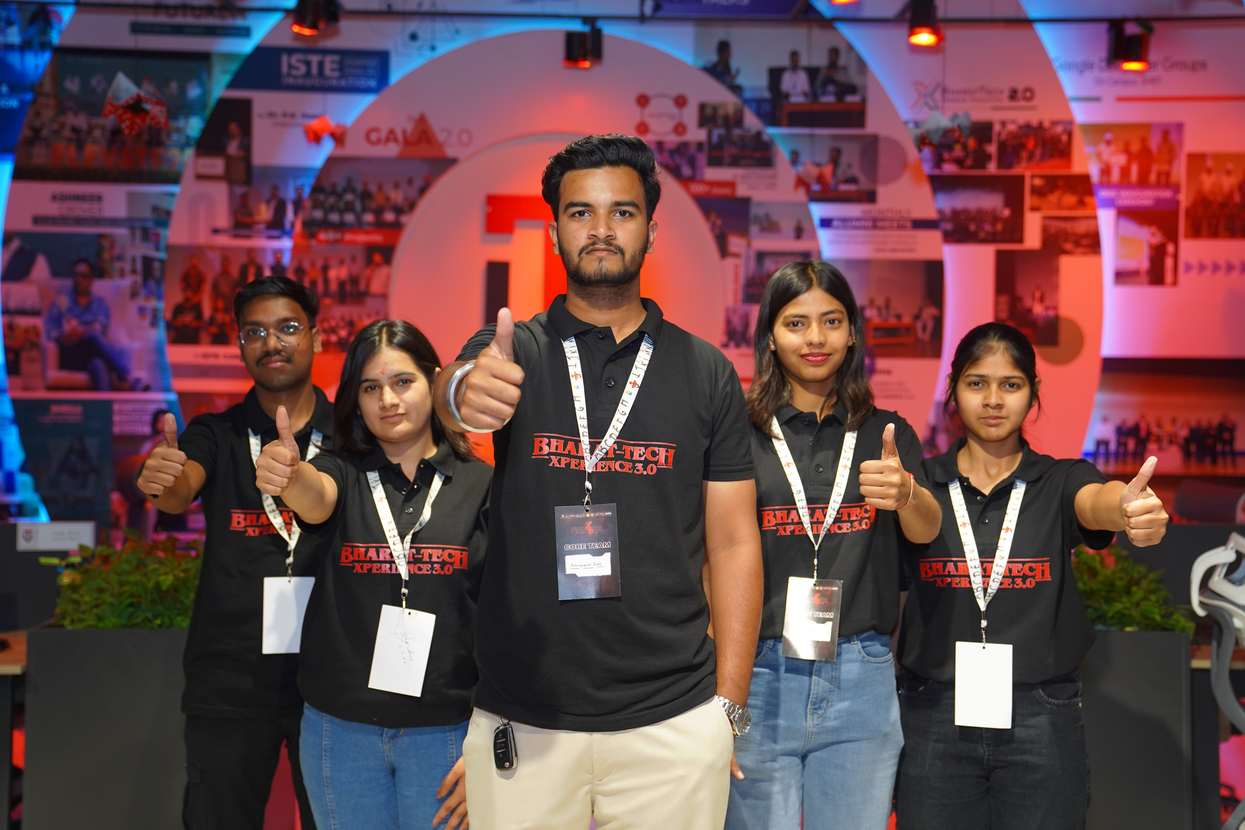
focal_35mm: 44
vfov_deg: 30.5
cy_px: 415
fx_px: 1522
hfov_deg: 44.5
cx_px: 622
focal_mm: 44
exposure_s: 1/100
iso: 400
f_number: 2.8
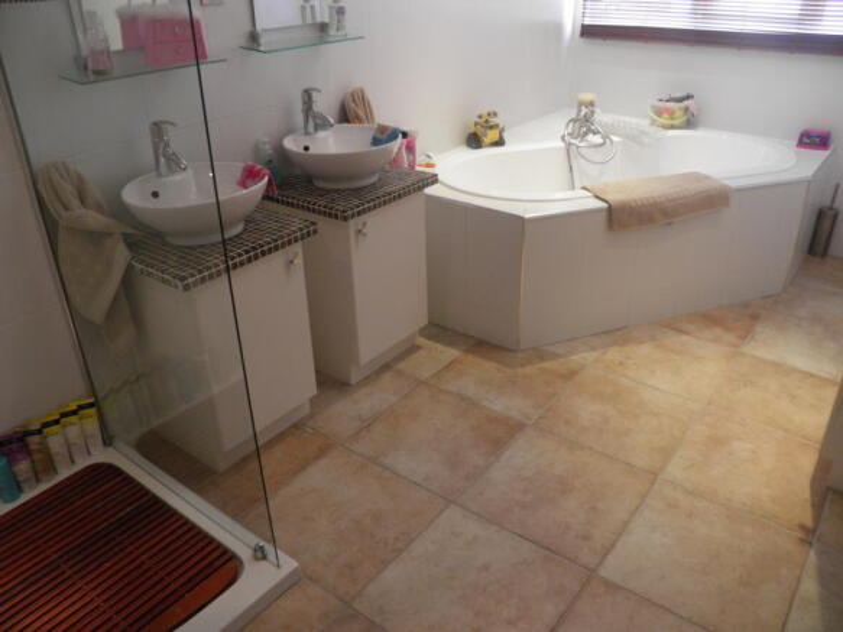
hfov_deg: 63.5
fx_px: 682
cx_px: 422
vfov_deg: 49.7
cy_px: 316
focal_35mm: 28
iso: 125
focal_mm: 4.9
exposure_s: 1/30
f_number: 2.8
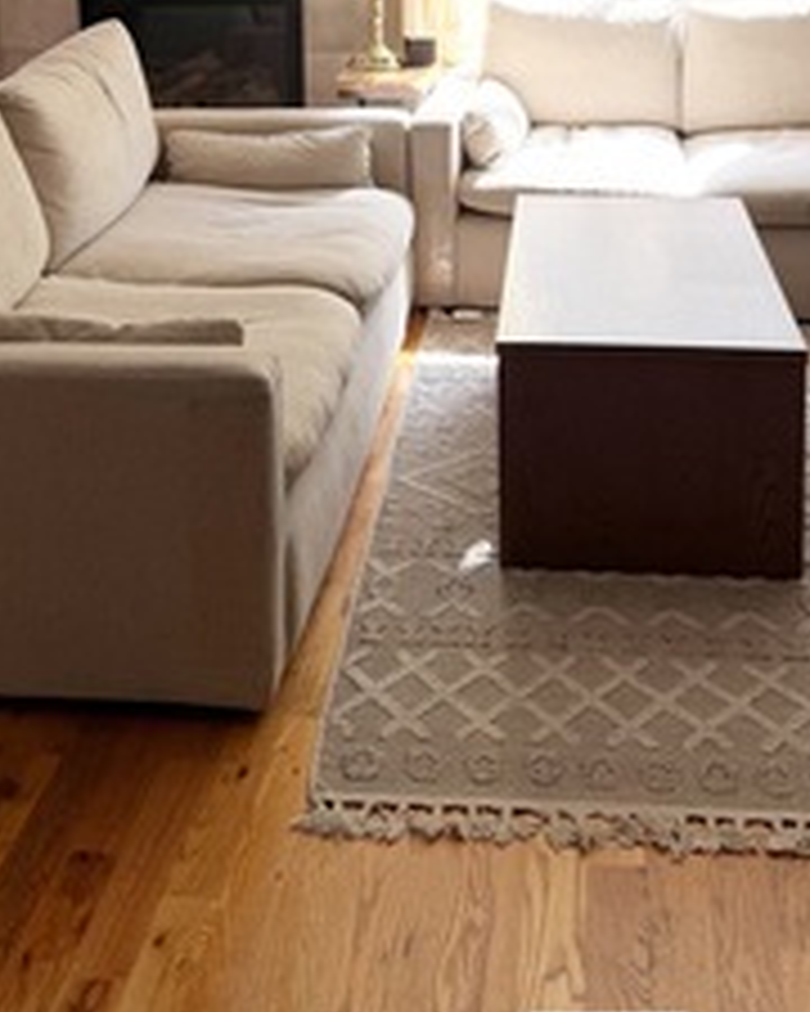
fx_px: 1558
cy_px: 67
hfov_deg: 29.1
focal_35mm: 52
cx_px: 403
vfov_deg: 33.7
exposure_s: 1/214
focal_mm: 6.76
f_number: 1.78
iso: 64
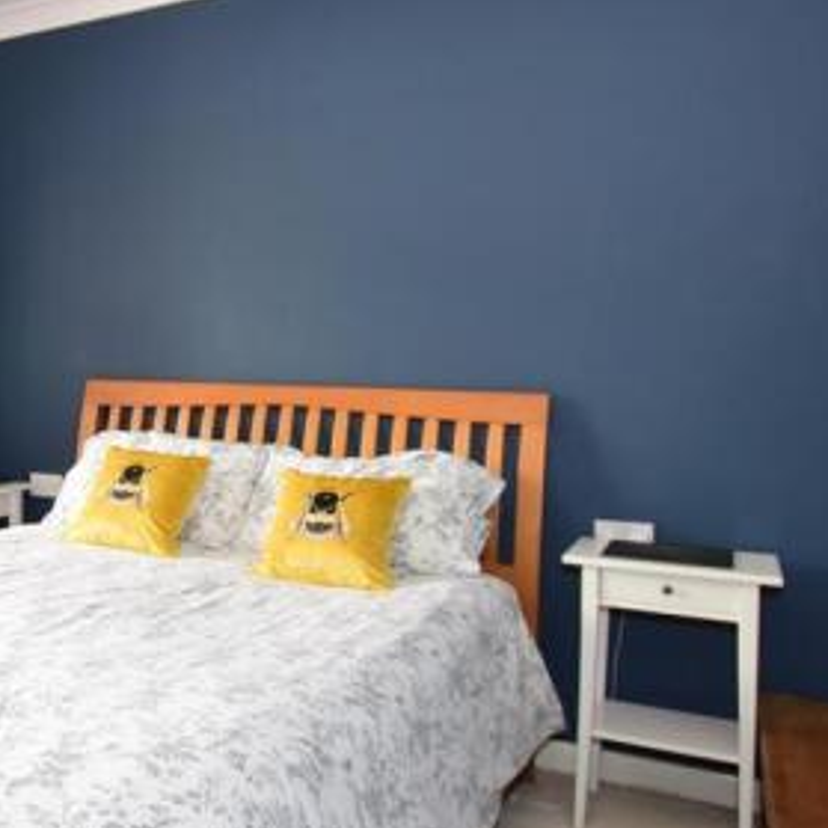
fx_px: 812
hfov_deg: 49.2
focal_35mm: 30
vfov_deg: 53.9
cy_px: 358
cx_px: 110
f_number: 5.6
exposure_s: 1/5
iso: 400
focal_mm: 10
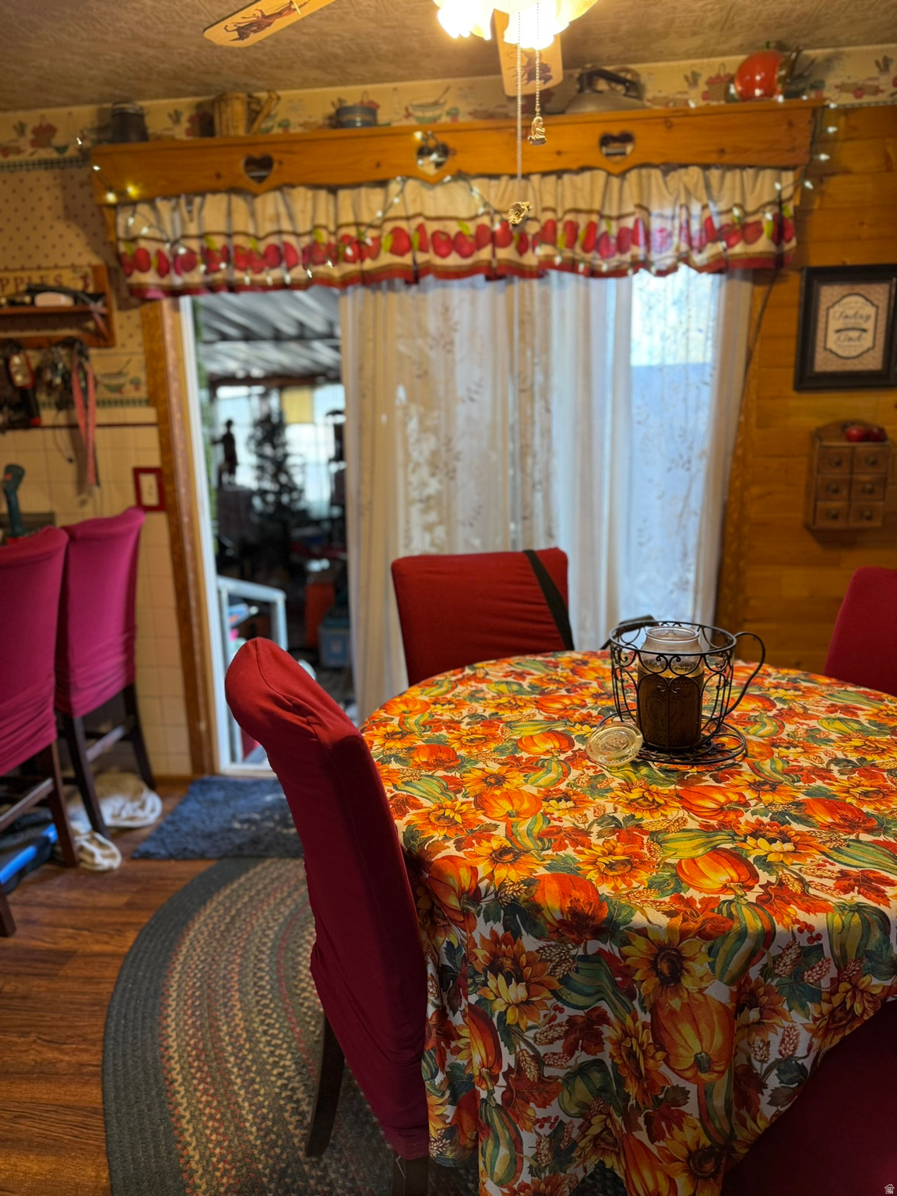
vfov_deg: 71.6
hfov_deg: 56.8
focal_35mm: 24
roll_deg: +0.9
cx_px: 448
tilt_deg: -11.8
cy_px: 598
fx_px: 829
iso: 200
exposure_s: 1/120
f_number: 1.78
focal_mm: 6.76
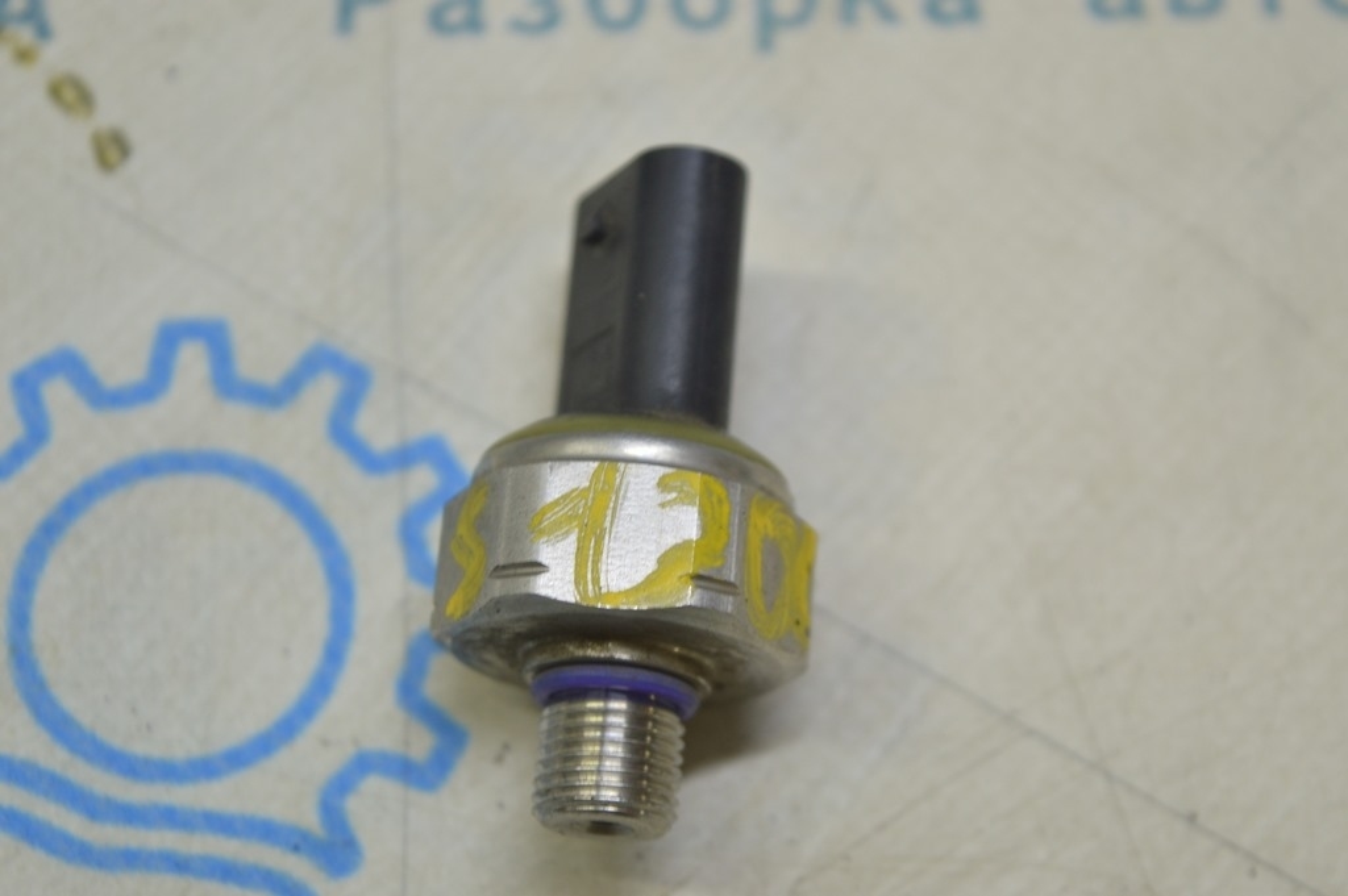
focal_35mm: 82
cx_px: 674
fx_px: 3087
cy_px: 448
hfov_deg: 24.6
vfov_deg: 16.5
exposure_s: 1/25
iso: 400
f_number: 5.6
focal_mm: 55
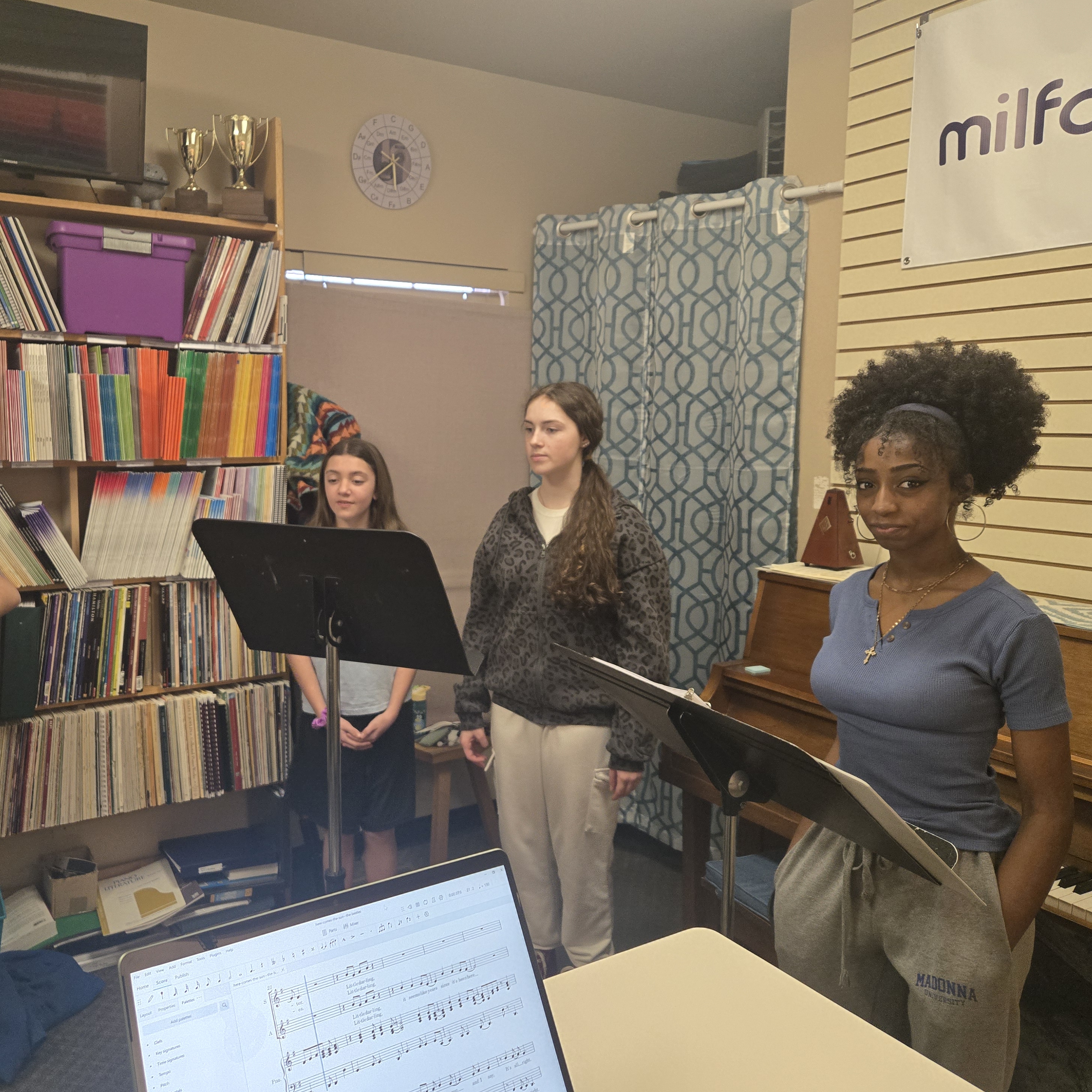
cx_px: 444
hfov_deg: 56.9
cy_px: 537
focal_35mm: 28
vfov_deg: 57.3
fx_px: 999
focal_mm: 5.4
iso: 500
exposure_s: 1/120
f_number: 1.8
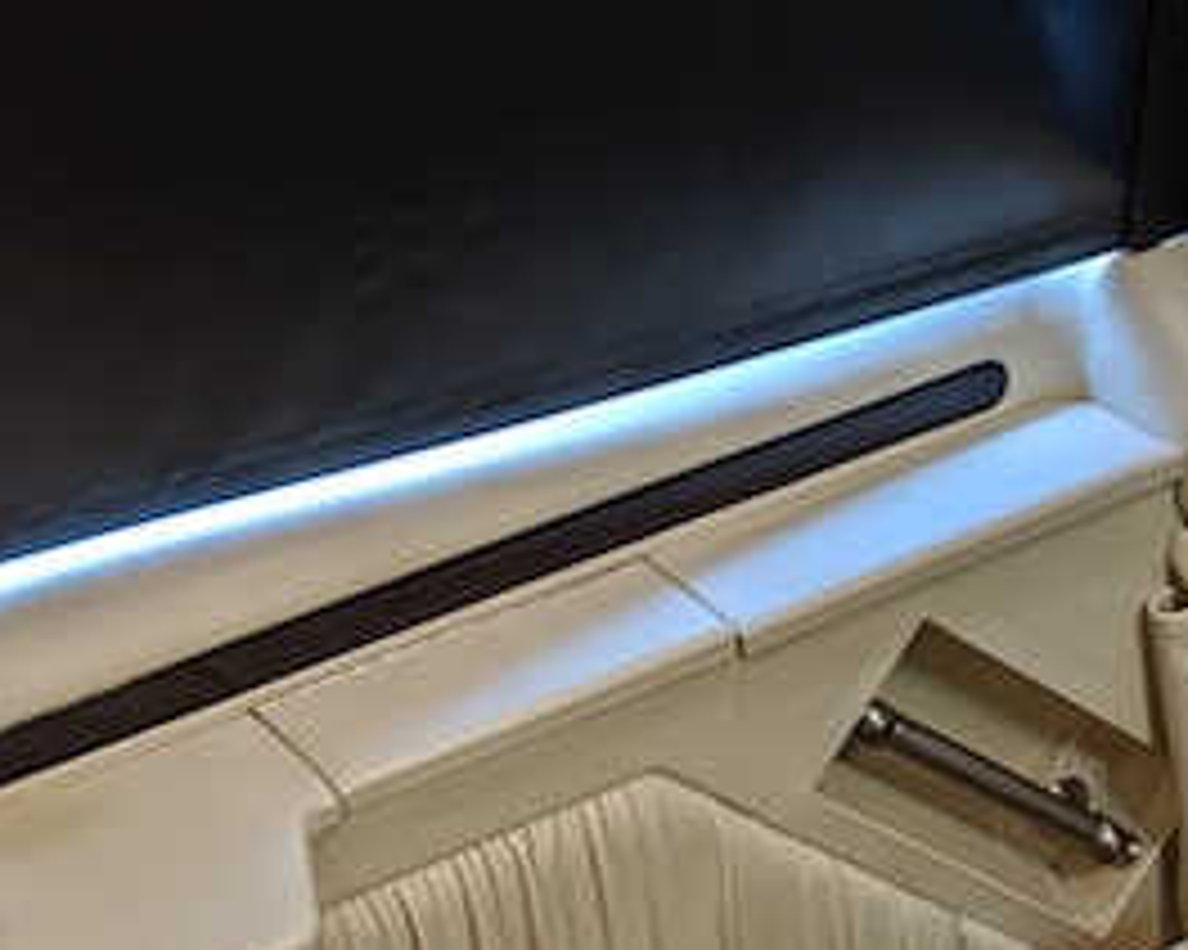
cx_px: 1238
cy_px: 680
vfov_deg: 15.3
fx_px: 3515
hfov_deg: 18.6
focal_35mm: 100
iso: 122
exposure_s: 1/60
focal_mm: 4.44
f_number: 1.8
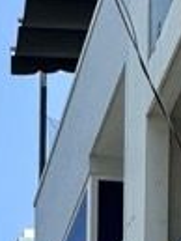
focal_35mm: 111
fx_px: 773
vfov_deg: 8.6
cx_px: -118
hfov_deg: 12.5
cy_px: 925
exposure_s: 1/1789
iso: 50
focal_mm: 2.22
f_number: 2.2
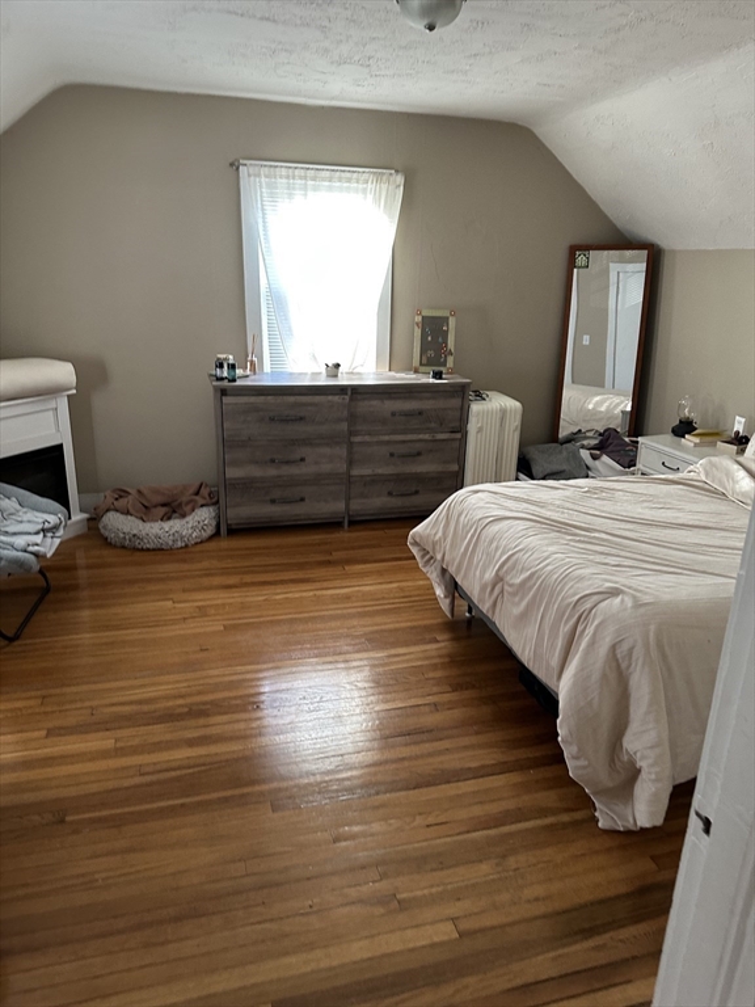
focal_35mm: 24
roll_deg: -0.9
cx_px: 378
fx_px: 698
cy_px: 504
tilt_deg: -18.0
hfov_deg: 56.8
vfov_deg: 71.6
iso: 250
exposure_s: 1/60
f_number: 1.78
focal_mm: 6.86
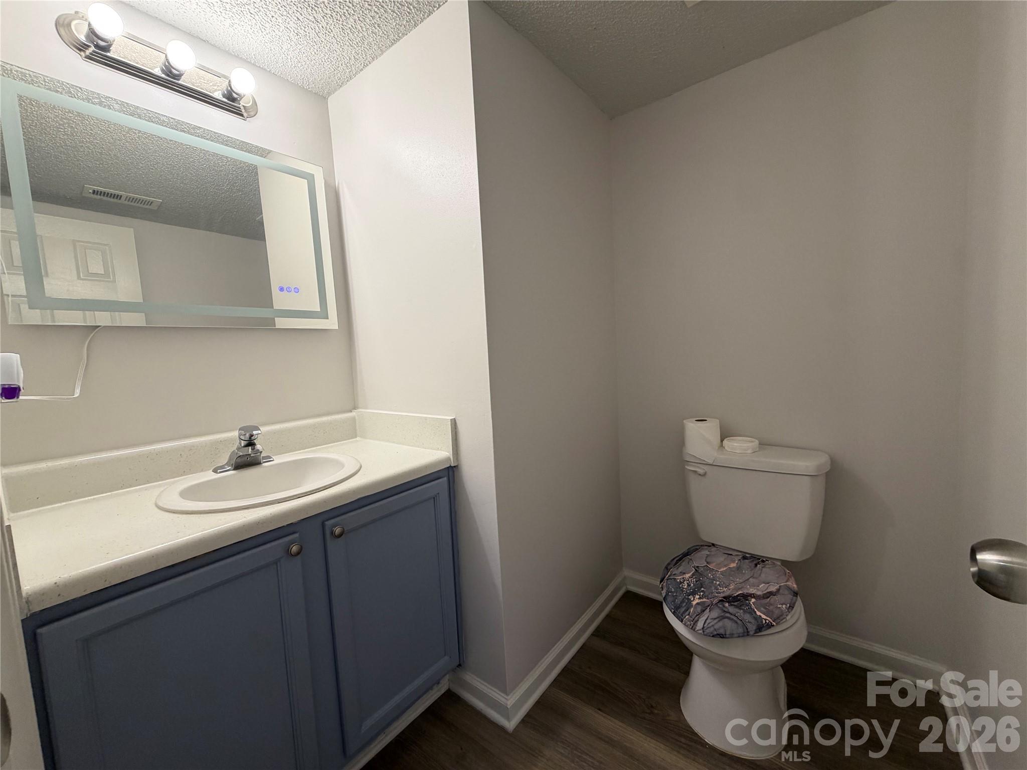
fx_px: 415
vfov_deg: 85.7
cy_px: 385
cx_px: 514
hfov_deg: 102.1
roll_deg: +3.3
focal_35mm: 14
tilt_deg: -4.8
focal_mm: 2.22
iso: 160
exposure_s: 1/120
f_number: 2.2
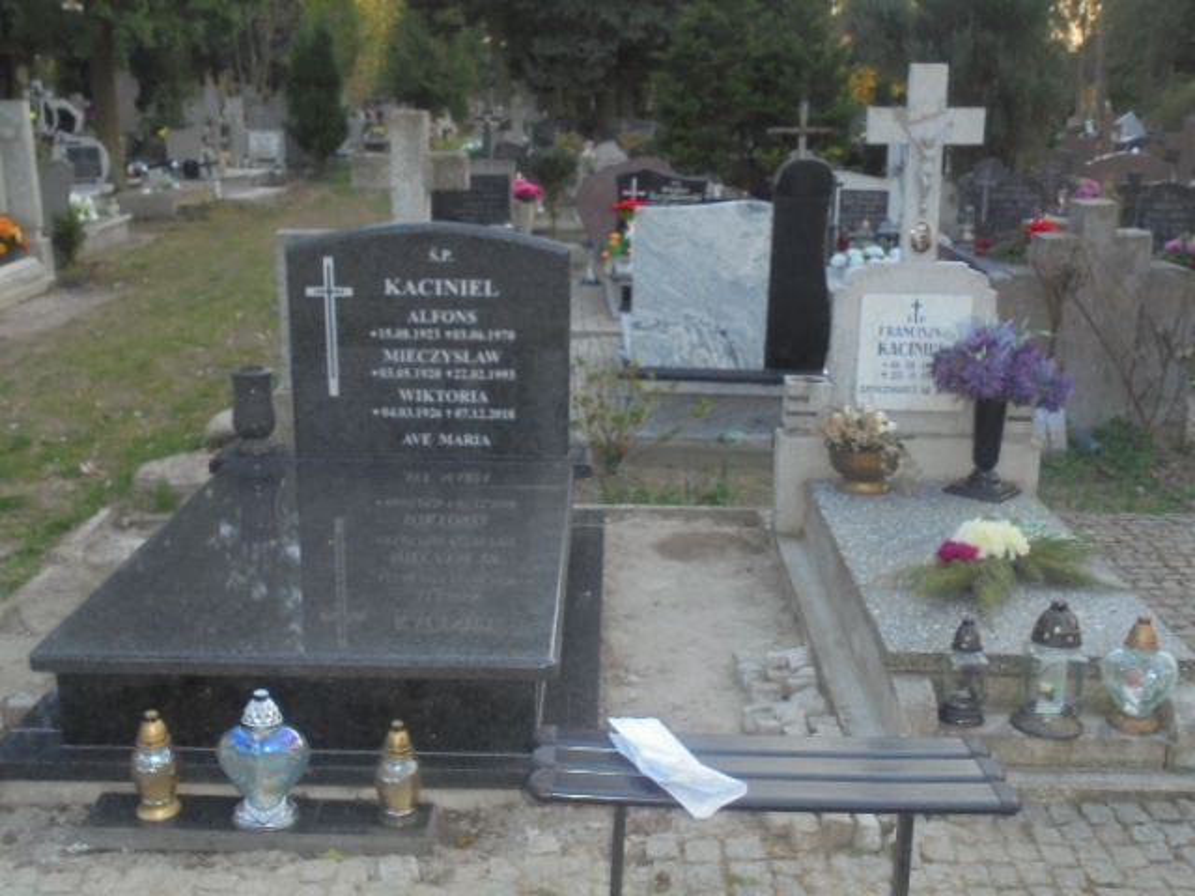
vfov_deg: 37.7
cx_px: 598
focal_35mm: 38
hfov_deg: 49.0
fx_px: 1312
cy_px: 448
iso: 400
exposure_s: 1/50
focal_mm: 6.9
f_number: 4.2
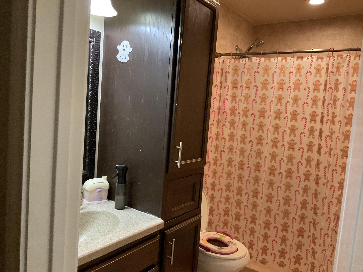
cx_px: 182
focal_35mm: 29
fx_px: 304
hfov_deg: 61.7
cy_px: 136
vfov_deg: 48.2
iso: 160
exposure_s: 1/60
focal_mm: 3
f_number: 1.8
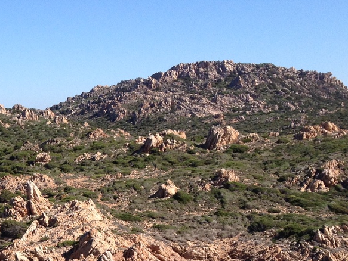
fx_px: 966
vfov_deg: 14.7
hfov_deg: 19.5
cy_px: 343
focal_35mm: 96
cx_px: -45
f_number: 2.4
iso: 64
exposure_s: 1/1453
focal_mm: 4.28
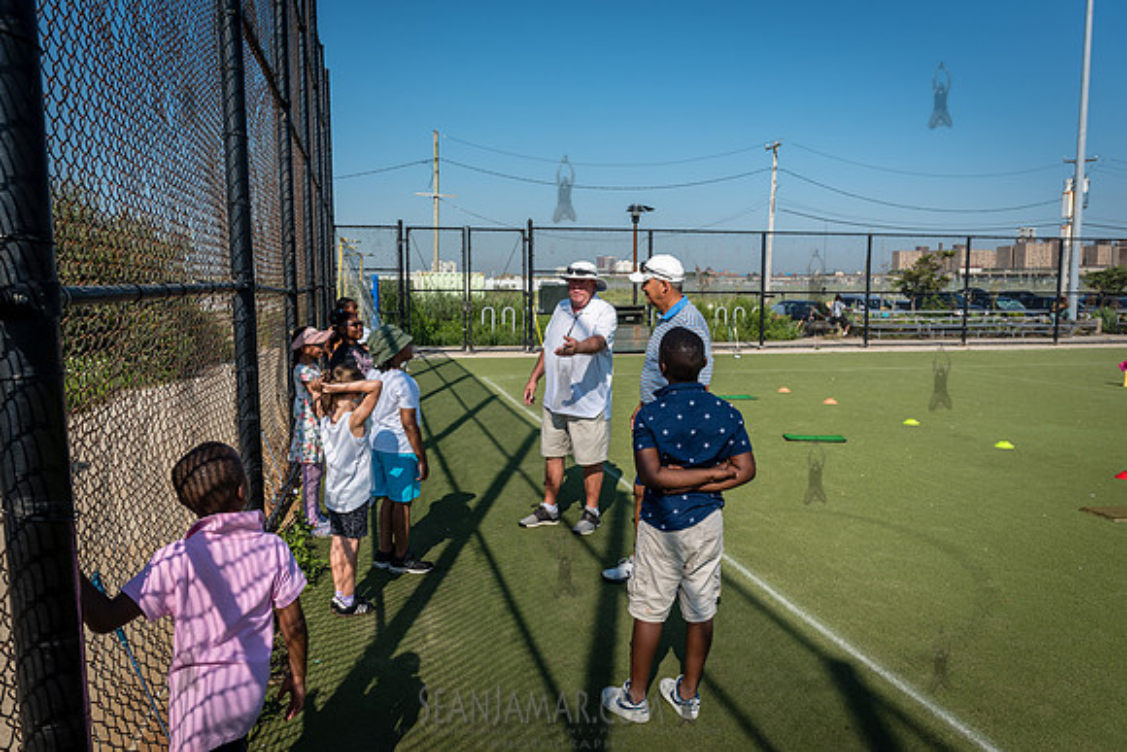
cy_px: 376
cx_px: 564
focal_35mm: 27
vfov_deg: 48.3
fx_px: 839
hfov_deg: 67.8
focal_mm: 26
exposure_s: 1/800
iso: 100
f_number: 5
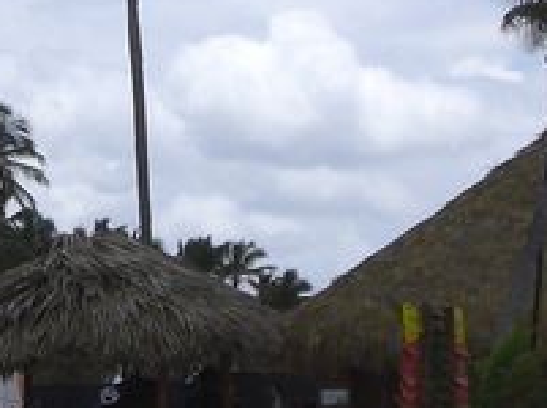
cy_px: -16
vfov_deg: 7.6
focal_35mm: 194
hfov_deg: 10.2
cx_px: 207
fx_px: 3060
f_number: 8
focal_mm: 6.2
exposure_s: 1/200
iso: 64
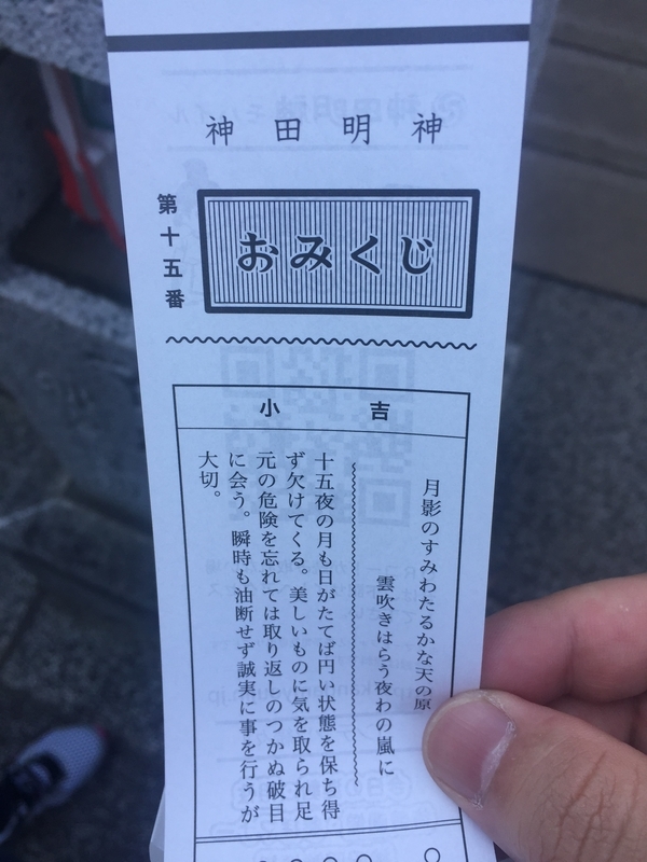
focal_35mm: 29
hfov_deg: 48.2
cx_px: 324
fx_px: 723
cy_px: 431
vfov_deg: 61.7
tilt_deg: -62.2
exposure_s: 1/225
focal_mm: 4.15
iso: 32
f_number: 2.2
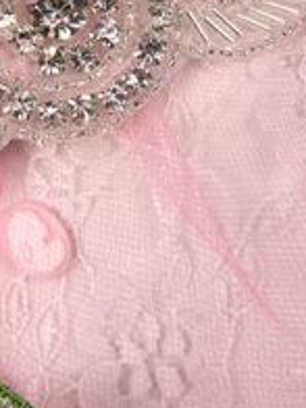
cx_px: 39
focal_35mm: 69
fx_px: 813
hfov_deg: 20.9
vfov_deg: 27.2
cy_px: 40
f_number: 3.5
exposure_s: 1/500
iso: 80
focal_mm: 4.9
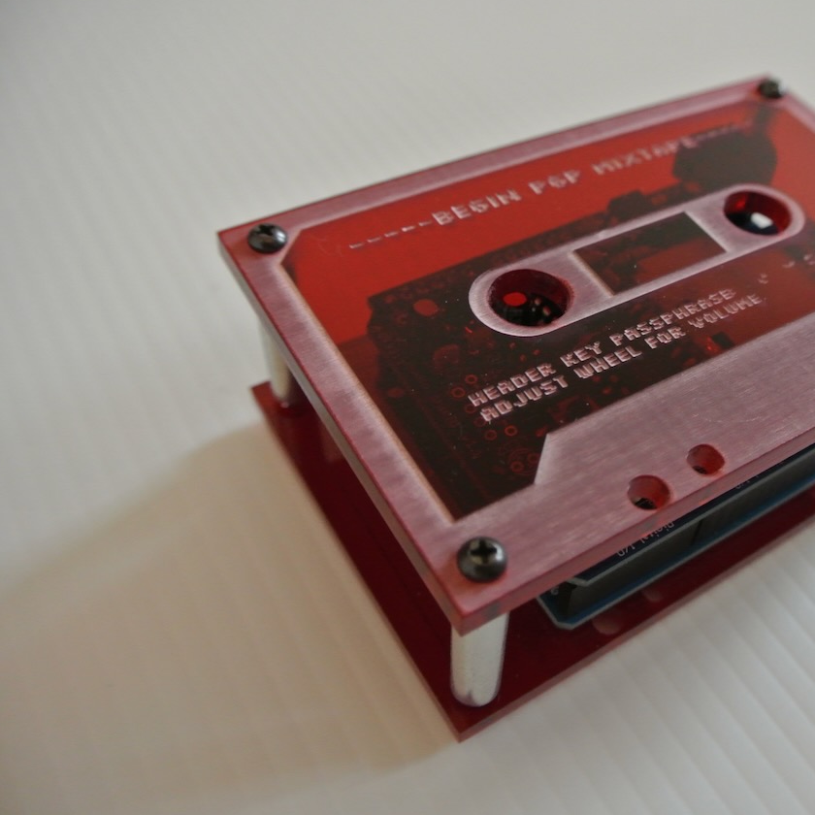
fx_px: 932
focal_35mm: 35
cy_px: 409
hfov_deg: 45.7
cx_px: 605
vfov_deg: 47.2
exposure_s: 1/40
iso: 800
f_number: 3.5
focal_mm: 10
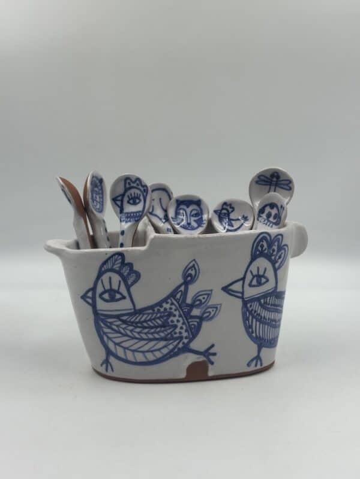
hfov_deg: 30.3
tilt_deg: -13.5
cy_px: 240
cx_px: 180
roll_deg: -1.0
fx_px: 666
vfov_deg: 39.7
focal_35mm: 48
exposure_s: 1/623
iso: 64
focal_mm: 6.86
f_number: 1.78
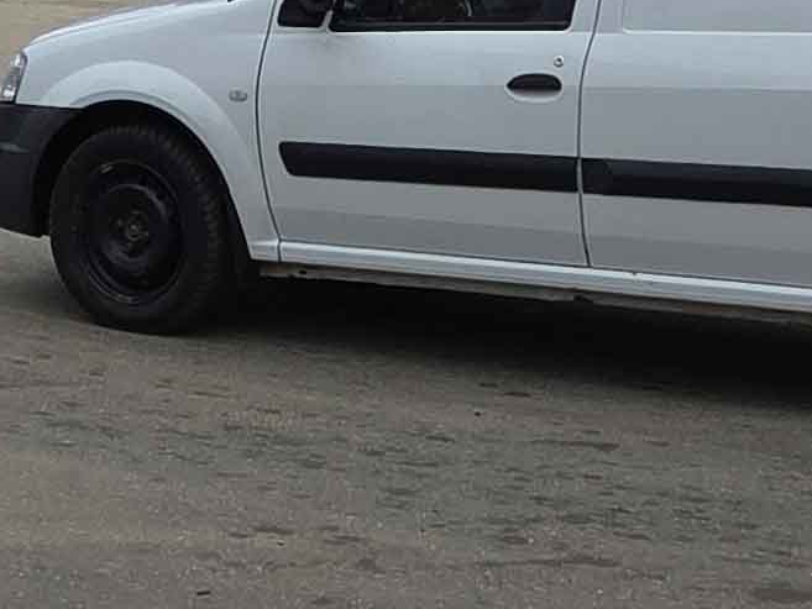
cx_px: 109
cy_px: -839
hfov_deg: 14.0
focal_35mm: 140
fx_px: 3285
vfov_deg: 9.5
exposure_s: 1/1632
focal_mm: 5.4
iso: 80
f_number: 1.8
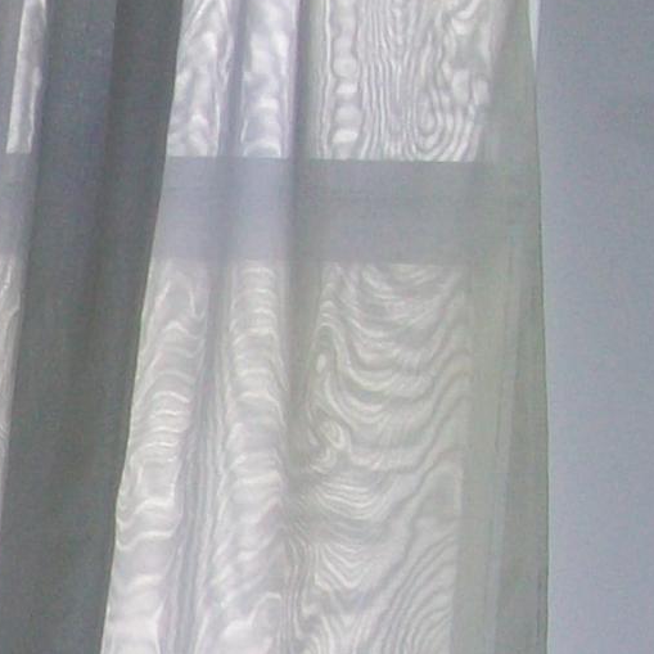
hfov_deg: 9.3
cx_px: -641
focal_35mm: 177
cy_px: 1178
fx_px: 3783
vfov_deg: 9.4
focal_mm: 6.1
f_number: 2.7
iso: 64
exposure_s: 1/125
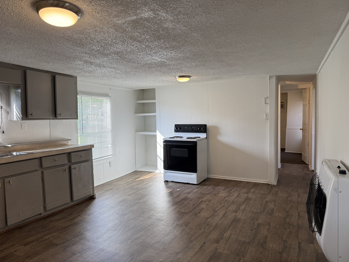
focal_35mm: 24
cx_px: 174
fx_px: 242
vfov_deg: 56.8
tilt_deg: -3.6
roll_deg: +0.0
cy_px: 131
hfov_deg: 71.6
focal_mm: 6.76
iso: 100
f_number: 1.78
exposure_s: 1/234
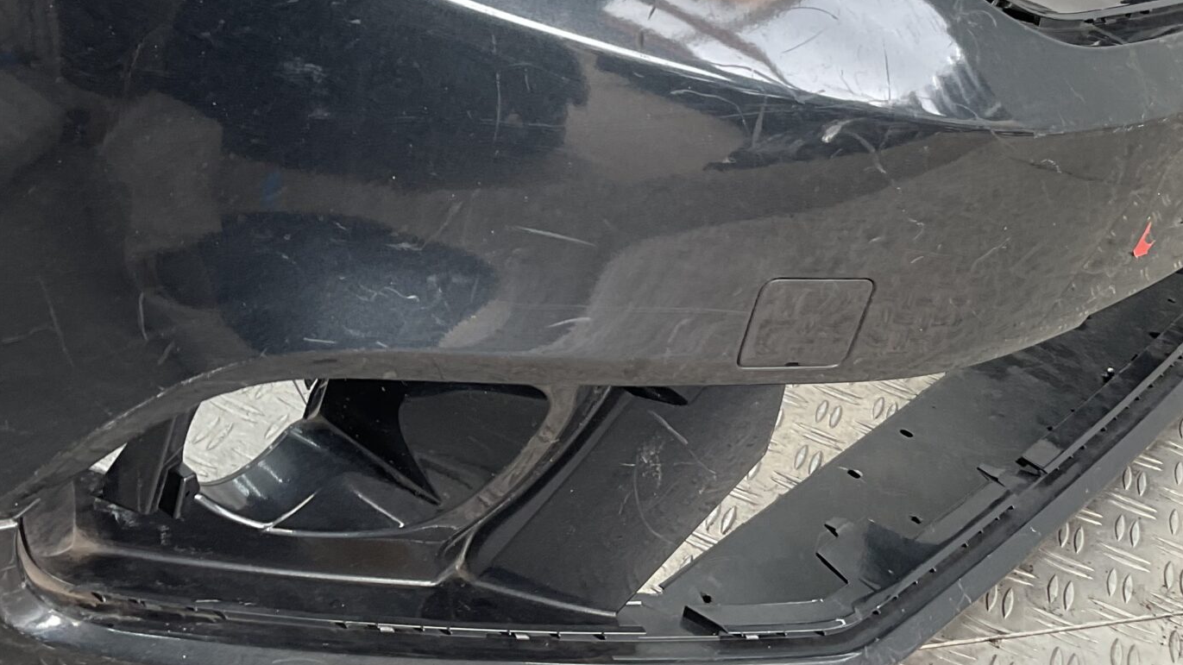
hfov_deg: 34.9
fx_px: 1851
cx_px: 343
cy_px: 77
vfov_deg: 20.0
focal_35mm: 59
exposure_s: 1/120
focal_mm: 3
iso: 25
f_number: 1.8
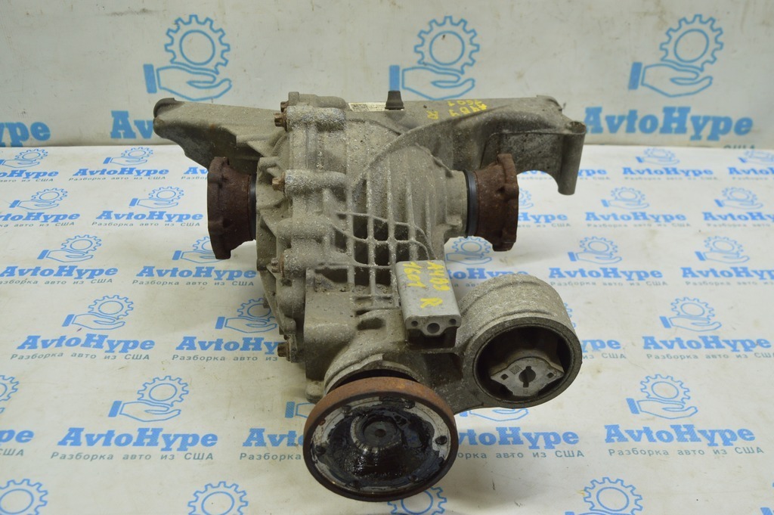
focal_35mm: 36
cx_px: 387
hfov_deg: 53.2
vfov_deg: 36.8
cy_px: 258
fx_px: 773
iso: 400
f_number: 5.6
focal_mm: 24
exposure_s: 1/20
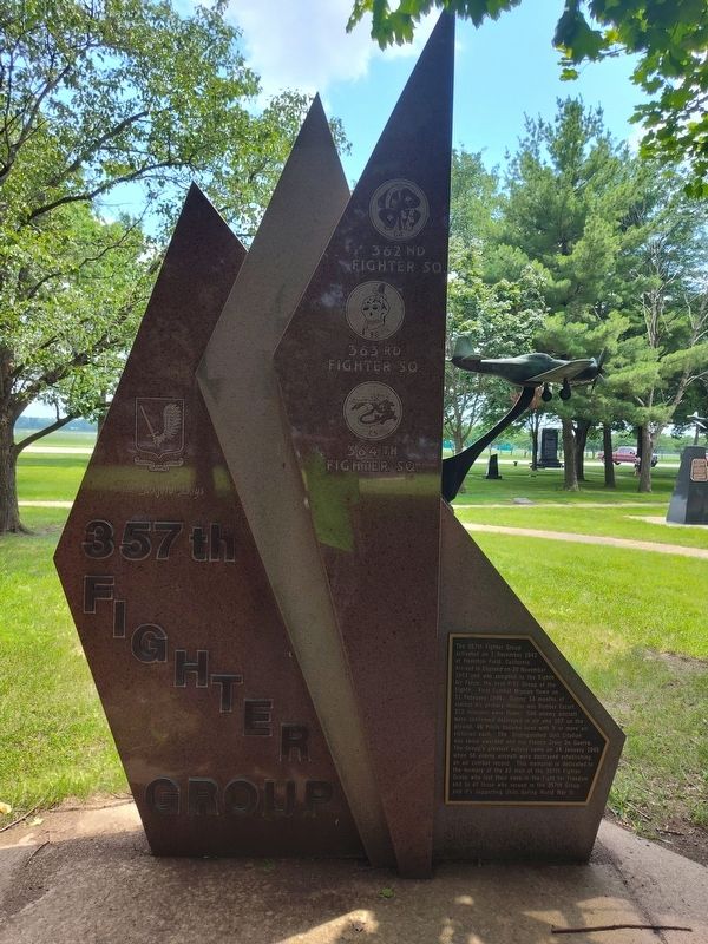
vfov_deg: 73.9
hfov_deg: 58.9
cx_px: 354
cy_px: 472
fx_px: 627
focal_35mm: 23
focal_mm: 5.56
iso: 100
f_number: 1.8
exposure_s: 1/315
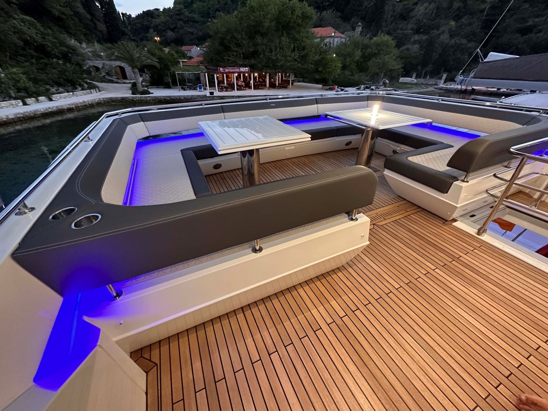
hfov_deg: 102.1
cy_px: 206
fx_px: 222
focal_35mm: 14
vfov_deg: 85.7
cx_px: 274
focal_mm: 2.22
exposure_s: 1/56
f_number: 2.2
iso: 400
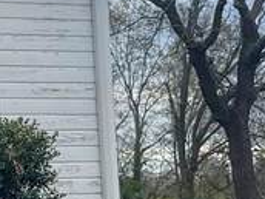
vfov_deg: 8.3
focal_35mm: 179
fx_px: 1370
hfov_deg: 9.9
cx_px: -348
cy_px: 123
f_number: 1.78
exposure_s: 1/3021
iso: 100
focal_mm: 6.76
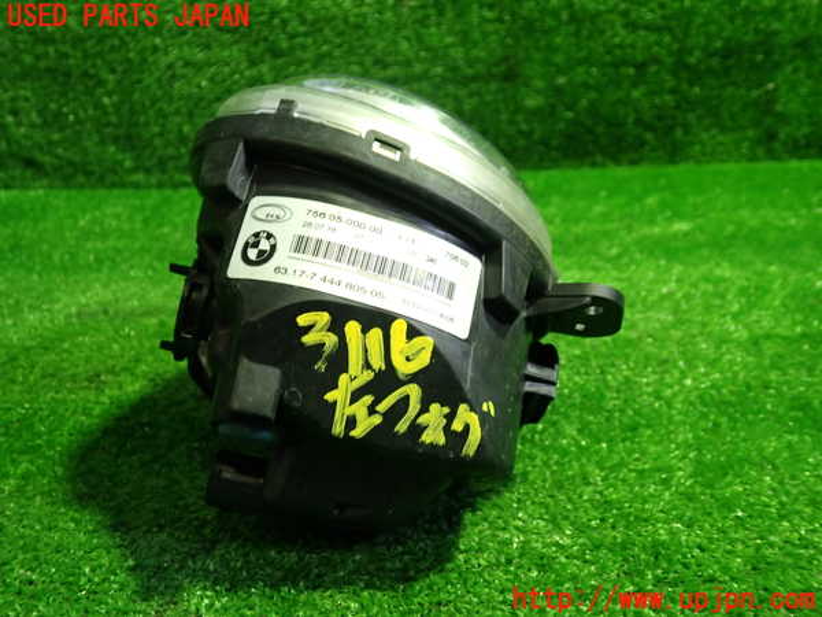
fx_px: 712
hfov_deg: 60.0
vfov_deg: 46.8
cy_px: 308
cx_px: 411
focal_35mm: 30
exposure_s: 1/30
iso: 250
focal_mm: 5.4
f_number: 2.3
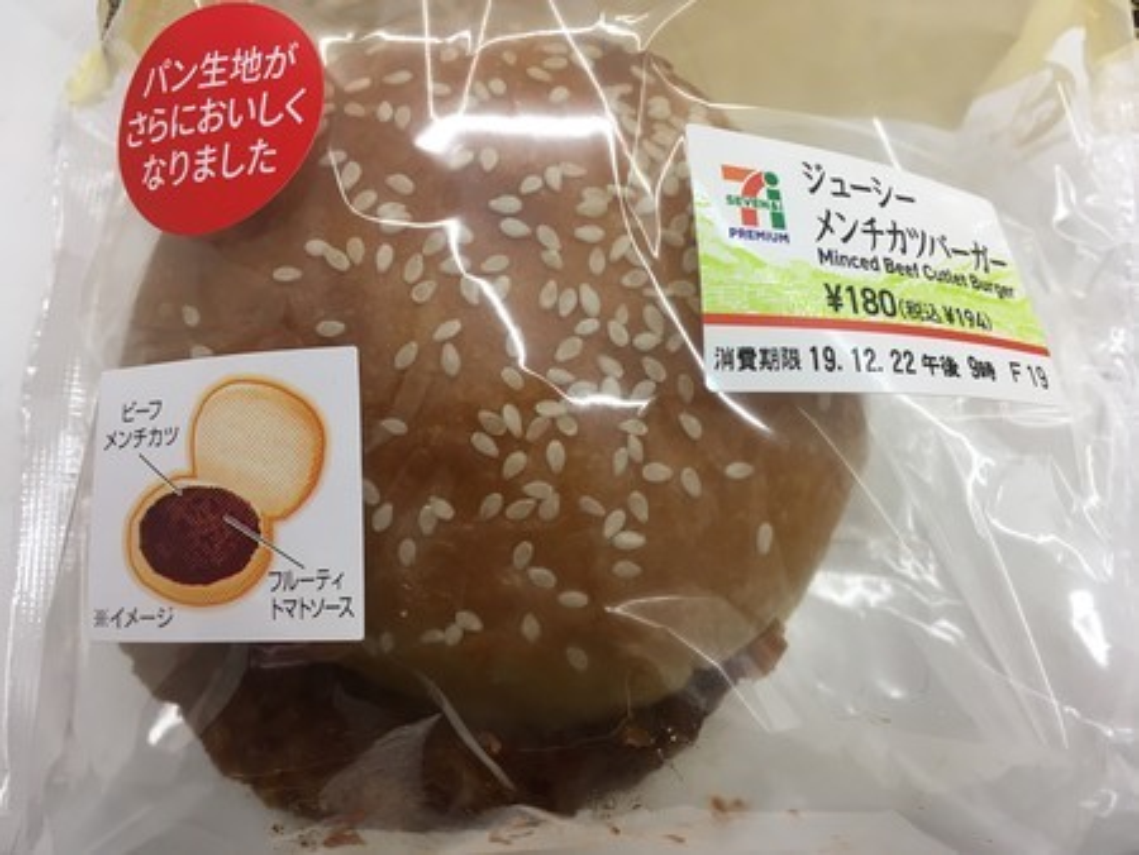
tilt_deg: -76.6
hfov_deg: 61.6
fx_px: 955
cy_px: 428
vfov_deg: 48.3
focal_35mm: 29
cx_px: 570
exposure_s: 1/40
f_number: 2.2
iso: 32
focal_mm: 4.15
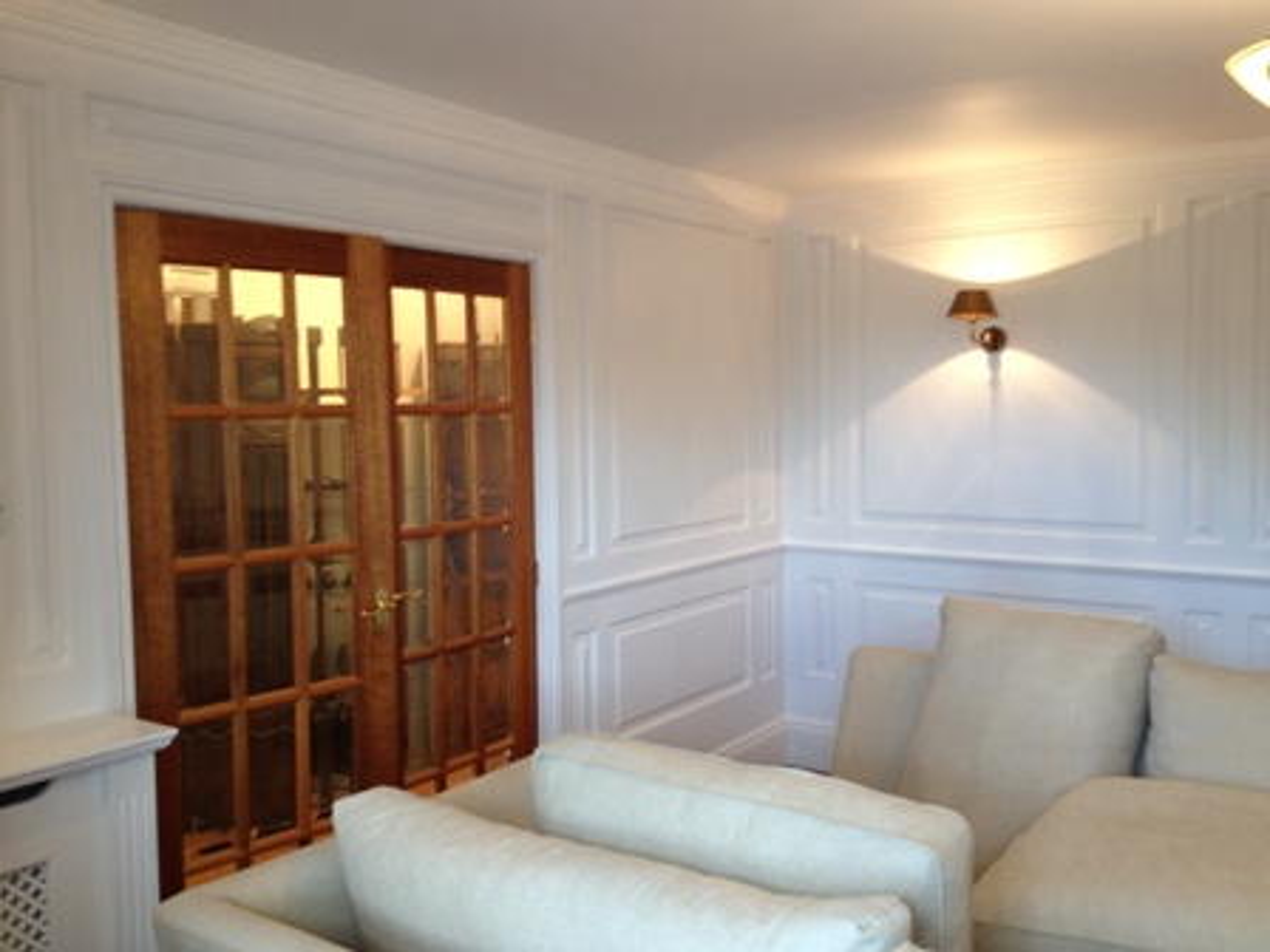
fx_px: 1284
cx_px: 635
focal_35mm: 35
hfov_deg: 52.6
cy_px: 476
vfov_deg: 40.7
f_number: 2.4
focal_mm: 4.28
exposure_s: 1/20
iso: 80
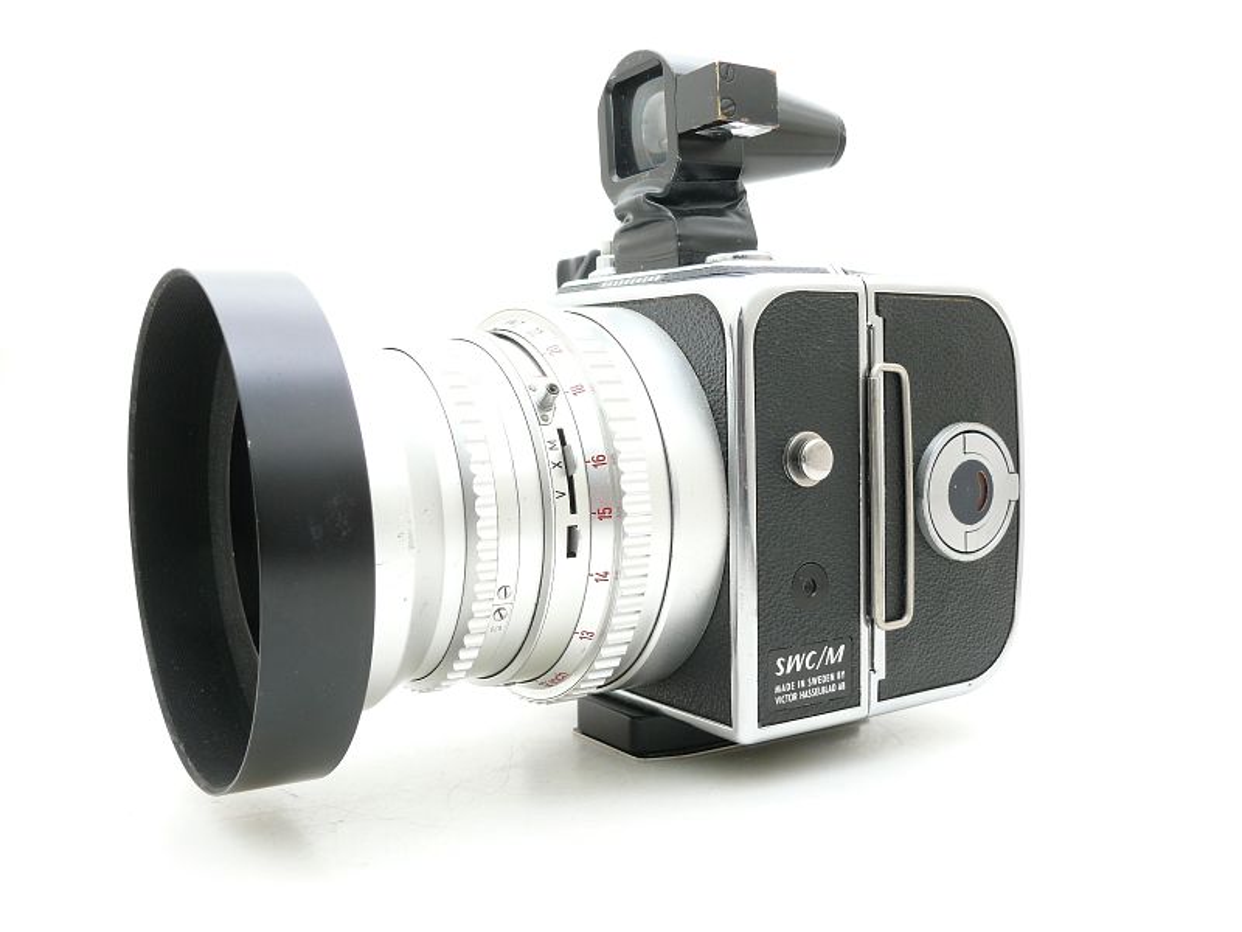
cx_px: 621
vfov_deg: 40.7
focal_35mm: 35
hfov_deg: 52.6
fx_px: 1256
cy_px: 466
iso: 100
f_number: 4
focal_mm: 7.4
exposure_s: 1/30
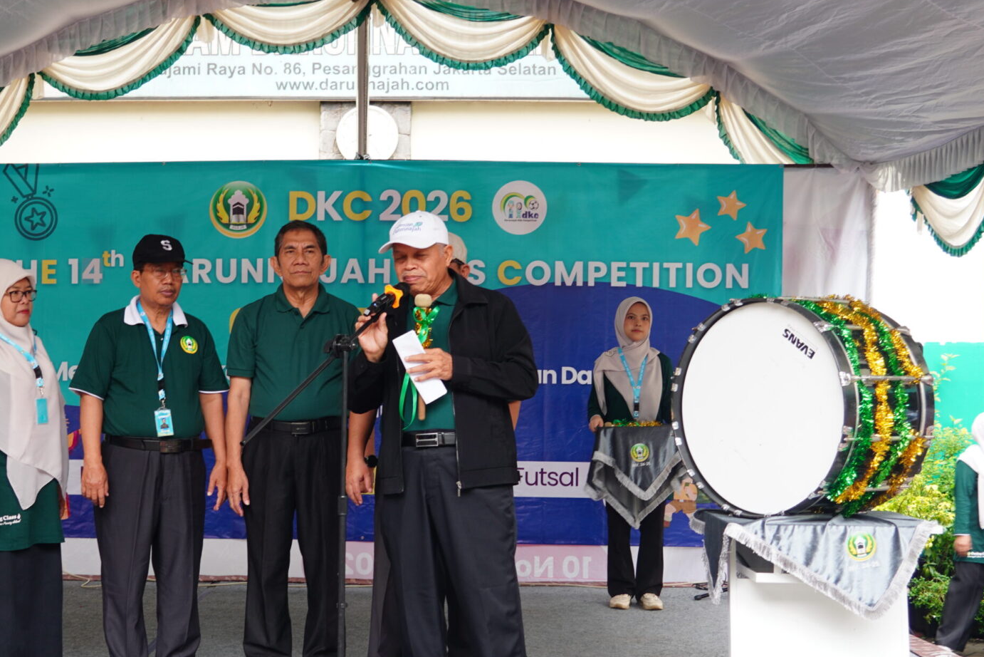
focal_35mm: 50
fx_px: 1367
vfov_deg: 27.0
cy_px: 366
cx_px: 319
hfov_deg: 39.1
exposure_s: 1/40
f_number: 4
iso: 125
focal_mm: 24
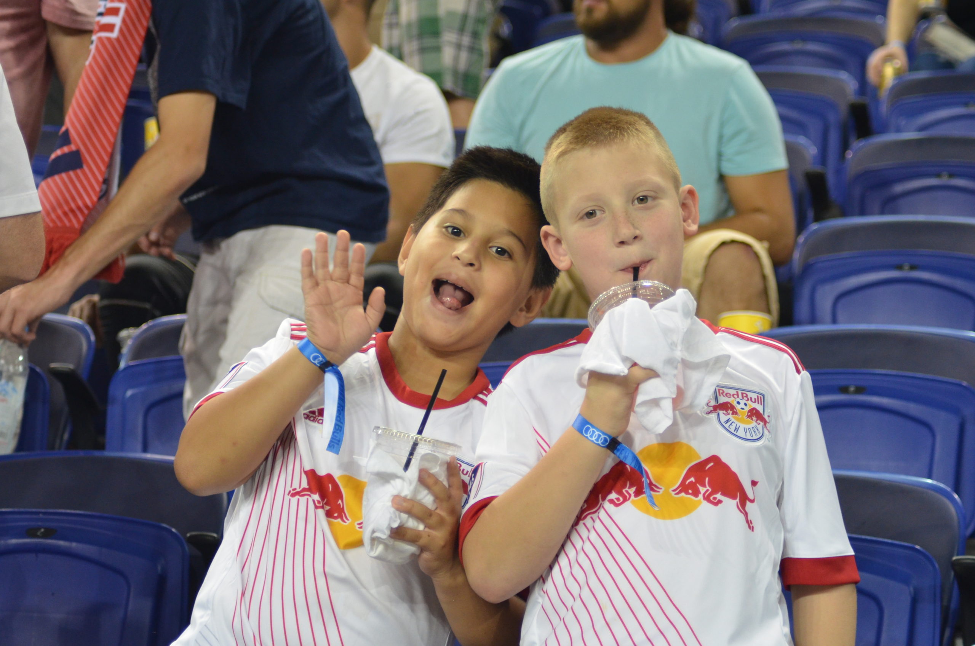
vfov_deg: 11.4
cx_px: 488
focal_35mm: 120
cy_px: 323
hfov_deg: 17.1
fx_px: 3244
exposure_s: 1/320
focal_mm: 80
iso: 1600
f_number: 4.5
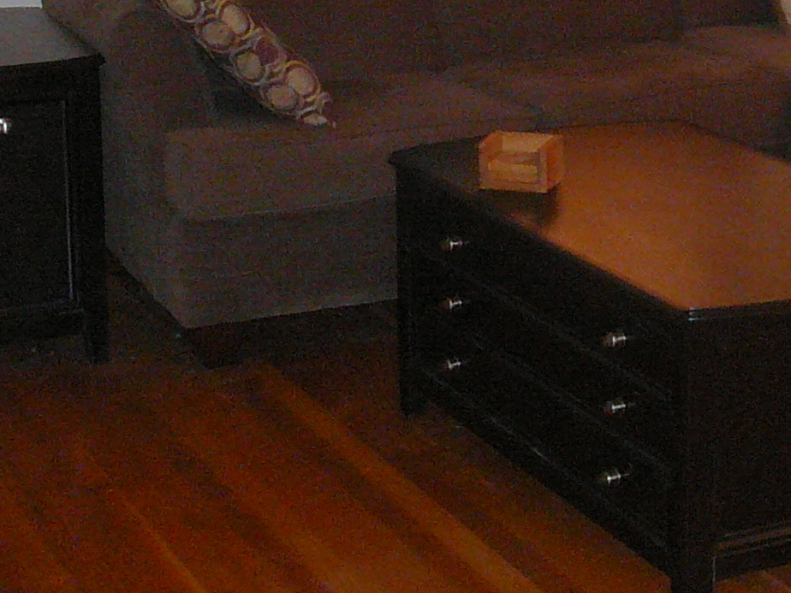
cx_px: 723
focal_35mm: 97
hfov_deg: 19.8
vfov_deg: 14.9
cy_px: -59
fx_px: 2217
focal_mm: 5.2
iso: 250
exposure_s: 1/8
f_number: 2.8
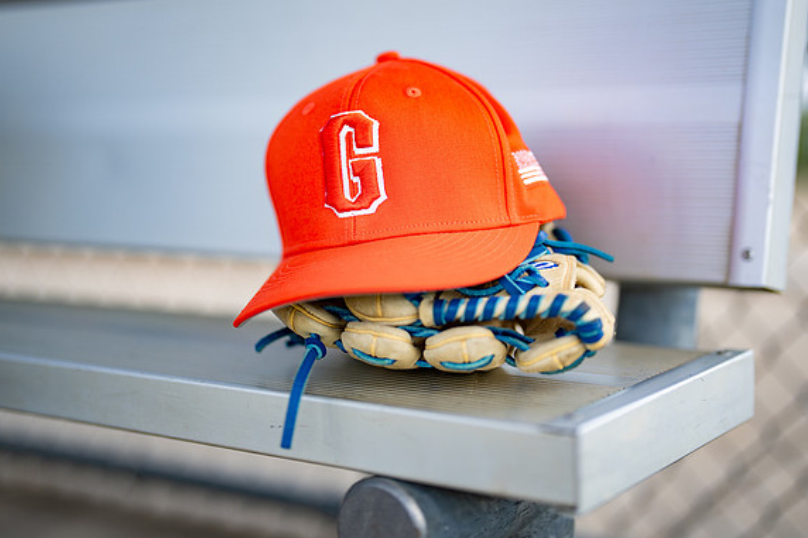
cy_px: 248
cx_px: 411
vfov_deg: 24.2
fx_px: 1256
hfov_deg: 35.6
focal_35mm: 56
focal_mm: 50
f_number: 1.2
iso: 100
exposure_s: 1/1250
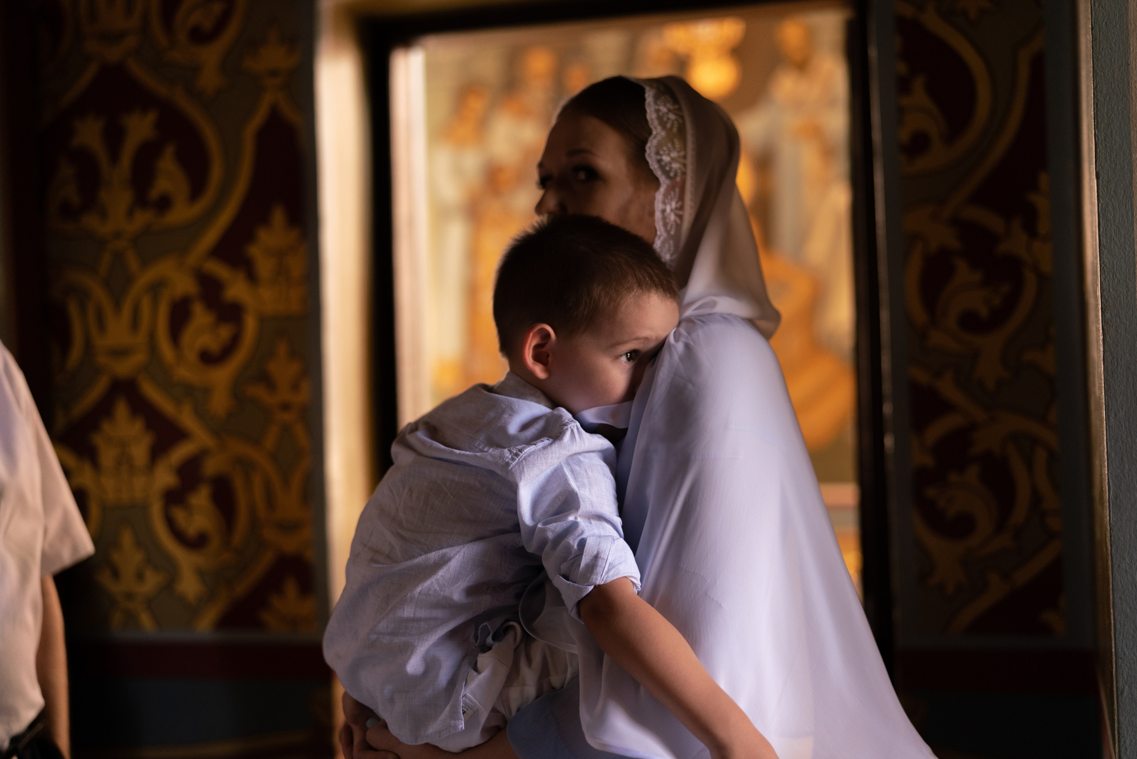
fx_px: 1579
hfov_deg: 39.6
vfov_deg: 27.0
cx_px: 568
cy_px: 380
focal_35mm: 50
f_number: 1.6
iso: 1250
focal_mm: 50
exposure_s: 1/500
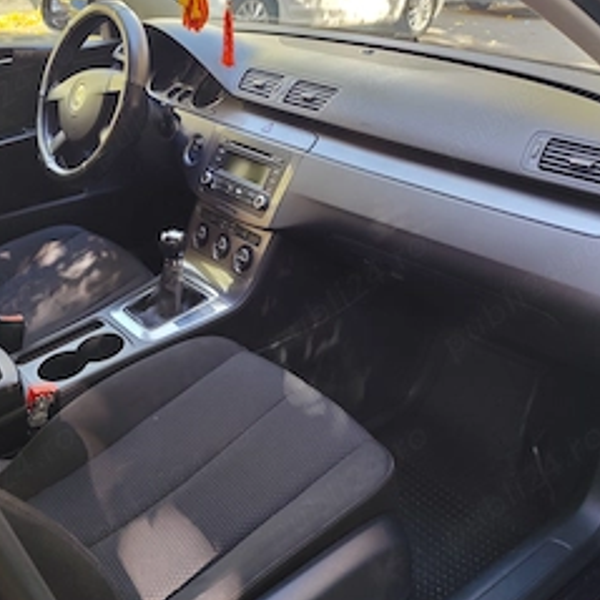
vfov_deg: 48.3
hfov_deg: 48.3
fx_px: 667
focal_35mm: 34
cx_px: 259
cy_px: 336
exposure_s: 1/100
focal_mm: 6.19
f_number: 1.65
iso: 160
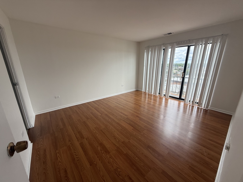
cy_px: 91
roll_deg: -0.2
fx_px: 98
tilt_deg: -9.3
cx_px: 122
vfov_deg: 85.7
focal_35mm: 14
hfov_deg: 102.1
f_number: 2.2
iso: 50
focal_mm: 2.22
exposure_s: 1/184
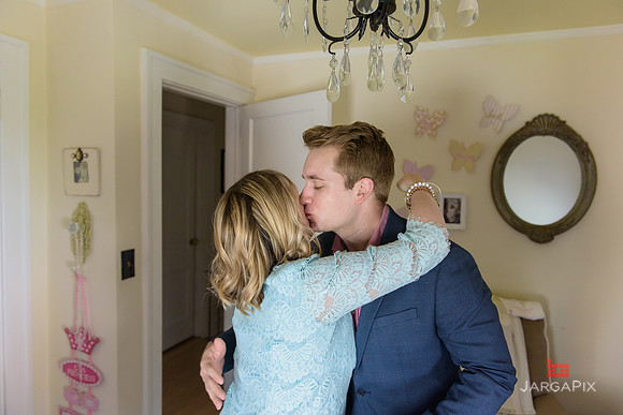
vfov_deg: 48.0
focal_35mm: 27
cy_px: 208
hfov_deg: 67.4
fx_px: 467
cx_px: 312
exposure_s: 1/250
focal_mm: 27
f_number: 3.2
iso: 1600
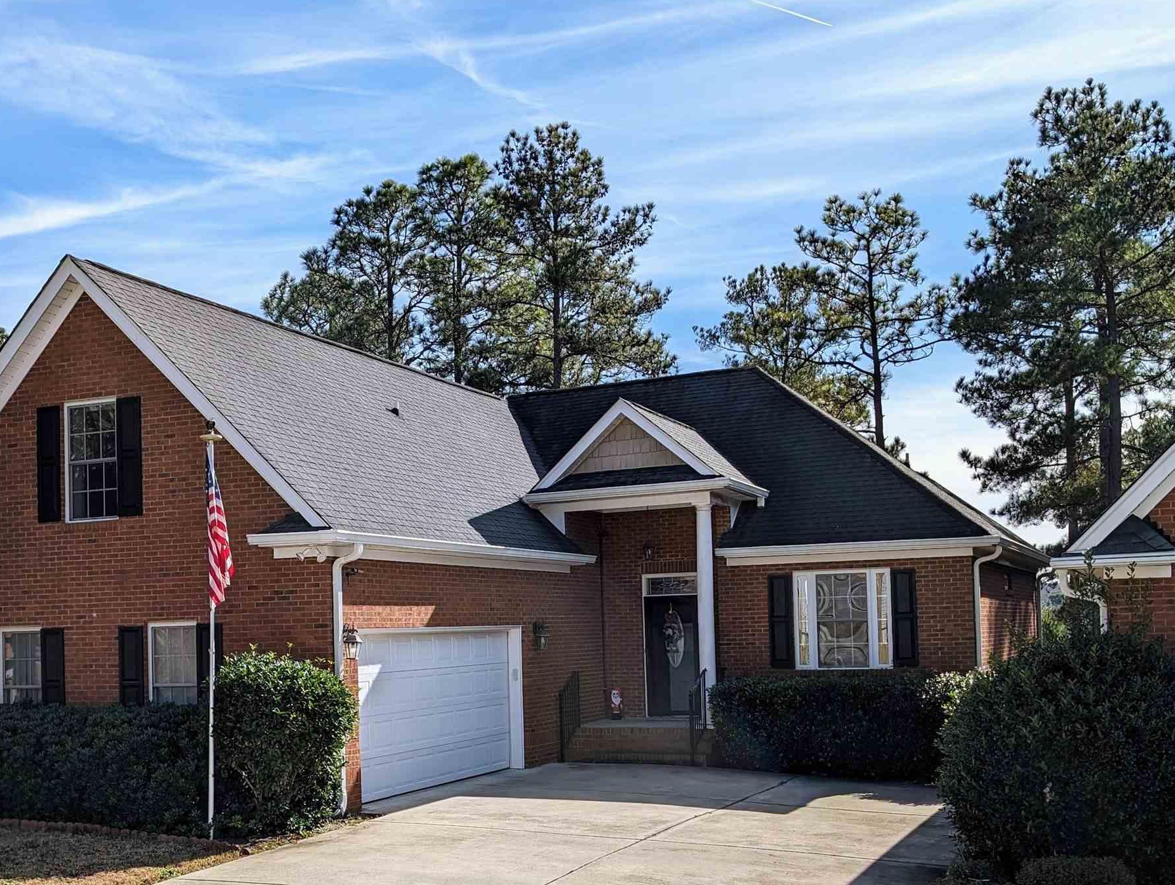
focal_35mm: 41
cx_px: 449
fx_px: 1394
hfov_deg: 45.4
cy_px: 592
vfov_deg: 34.9
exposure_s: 1/1418
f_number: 1.68
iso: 20
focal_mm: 6.9
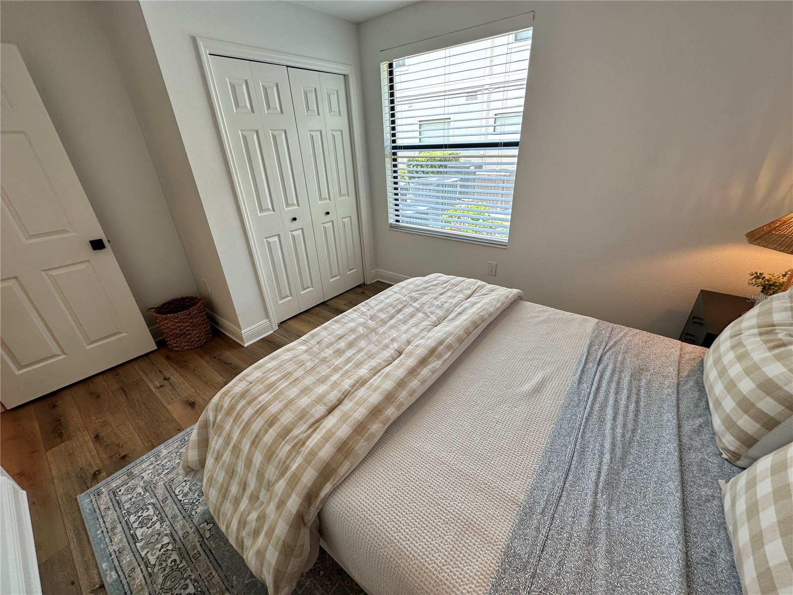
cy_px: 298
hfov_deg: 102.1
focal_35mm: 14
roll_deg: +2.8
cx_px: 396
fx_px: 321
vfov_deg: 85.7
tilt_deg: -26.1
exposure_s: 1/120
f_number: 2.2
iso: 64
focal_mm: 2.22
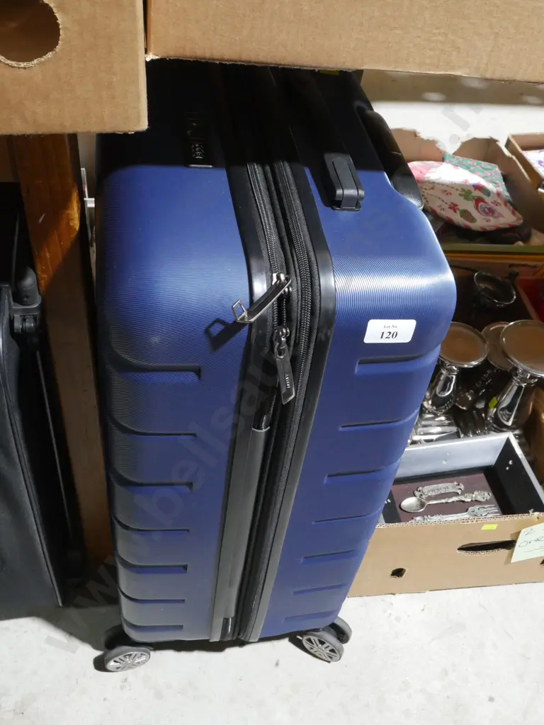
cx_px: 272
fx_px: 754
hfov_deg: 39.7
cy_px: 362
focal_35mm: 36
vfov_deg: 51.4
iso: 3200
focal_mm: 18
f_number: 10
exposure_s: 1/30
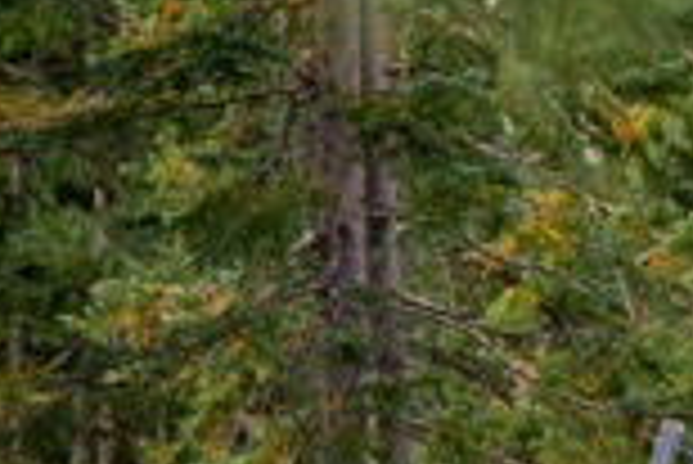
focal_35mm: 551
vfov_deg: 2.5
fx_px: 10617
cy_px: 507
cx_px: 1224
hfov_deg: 3.7
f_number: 2.8
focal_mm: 133
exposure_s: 1/1250
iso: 800
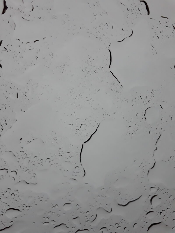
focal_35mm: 27
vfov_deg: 65.3
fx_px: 182
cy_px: 116
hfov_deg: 51.3
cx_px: 88
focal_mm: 3.6
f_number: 1.9
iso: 160
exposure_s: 1/33
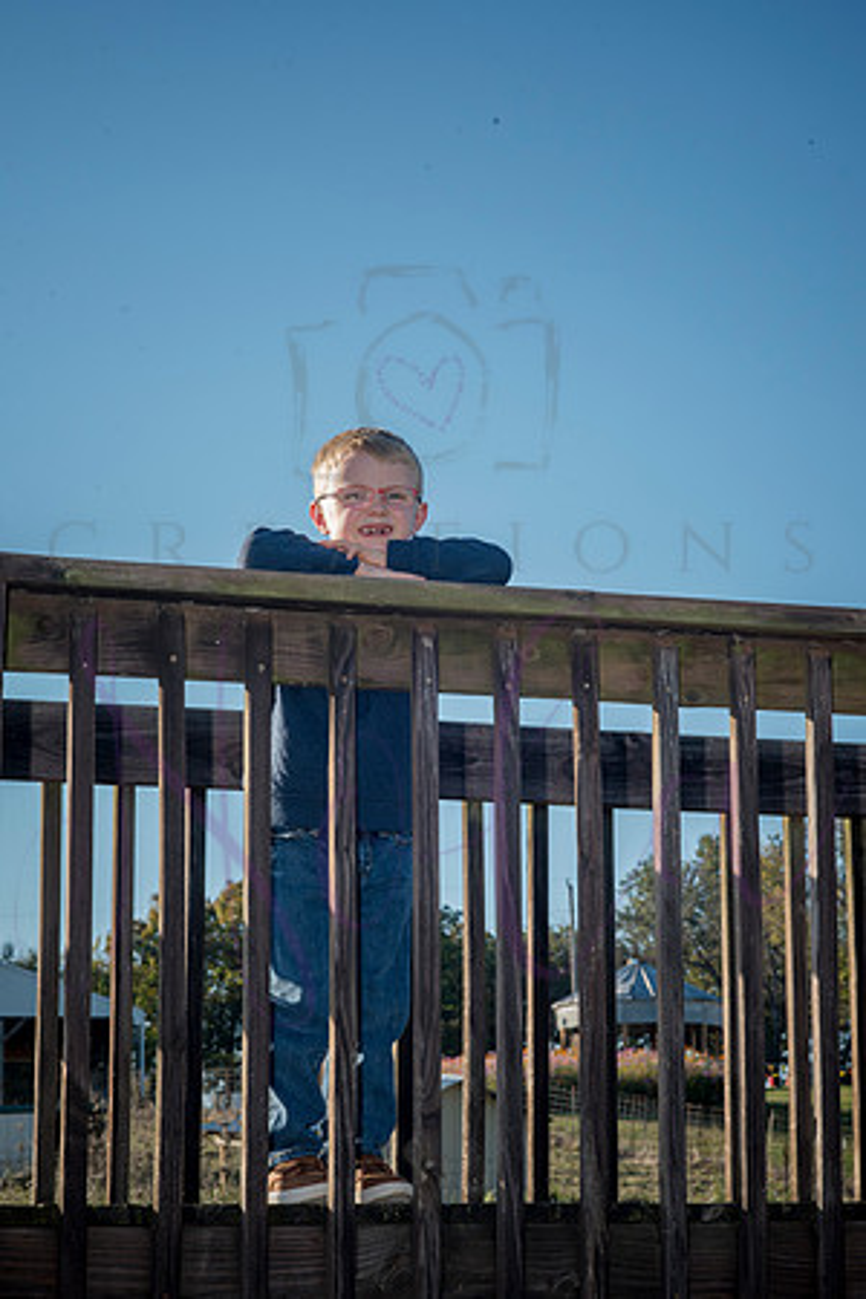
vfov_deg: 23.9
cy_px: 650
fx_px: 3067
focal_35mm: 85
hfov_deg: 16.1
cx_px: 433
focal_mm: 85
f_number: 16
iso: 1250
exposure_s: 1/400
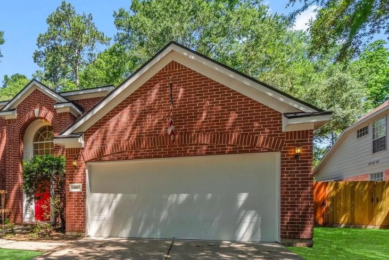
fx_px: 227
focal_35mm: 21
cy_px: 162
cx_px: 120
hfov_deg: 77.7
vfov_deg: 58.8
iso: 800
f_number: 10
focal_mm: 10
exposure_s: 1/200
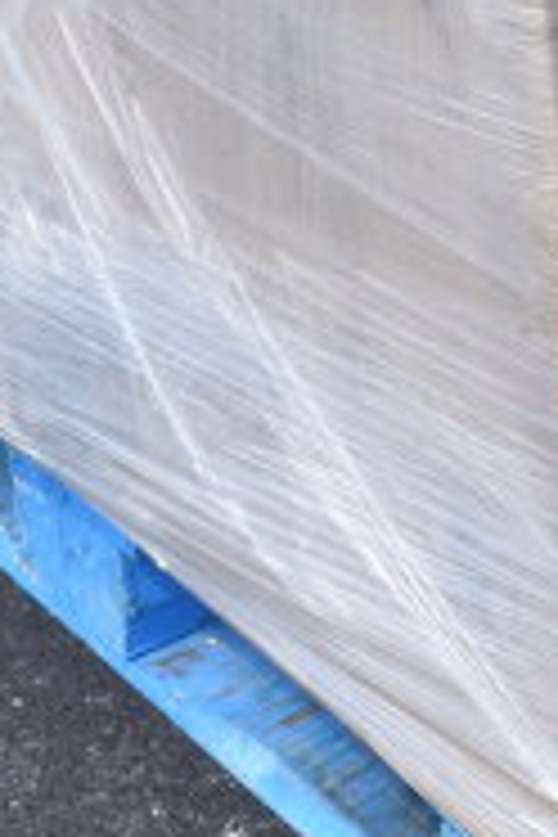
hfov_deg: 8.4
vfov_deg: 12.4
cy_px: -160
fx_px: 3766
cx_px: 693
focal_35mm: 162
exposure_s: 1/200
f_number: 7.1
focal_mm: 22
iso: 200
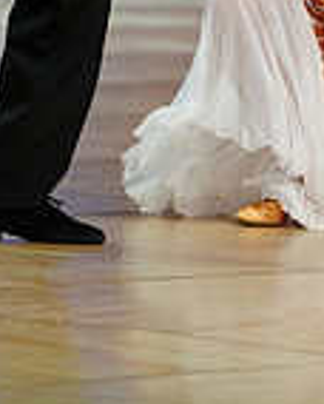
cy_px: -370
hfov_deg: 3.0
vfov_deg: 3.7
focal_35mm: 525
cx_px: 84
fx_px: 6279
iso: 400
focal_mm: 137
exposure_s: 1/400
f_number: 2.8
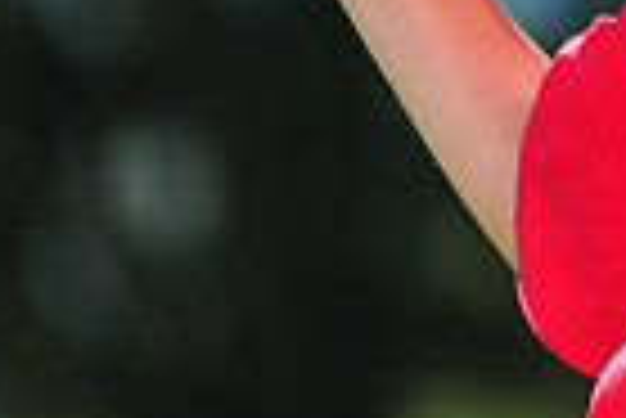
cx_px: 1099
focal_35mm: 748
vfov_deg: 1.8
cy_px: -409
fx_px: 13020
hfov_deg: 2.7
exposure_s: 1/800
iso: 200
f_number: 4.5
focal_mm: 180
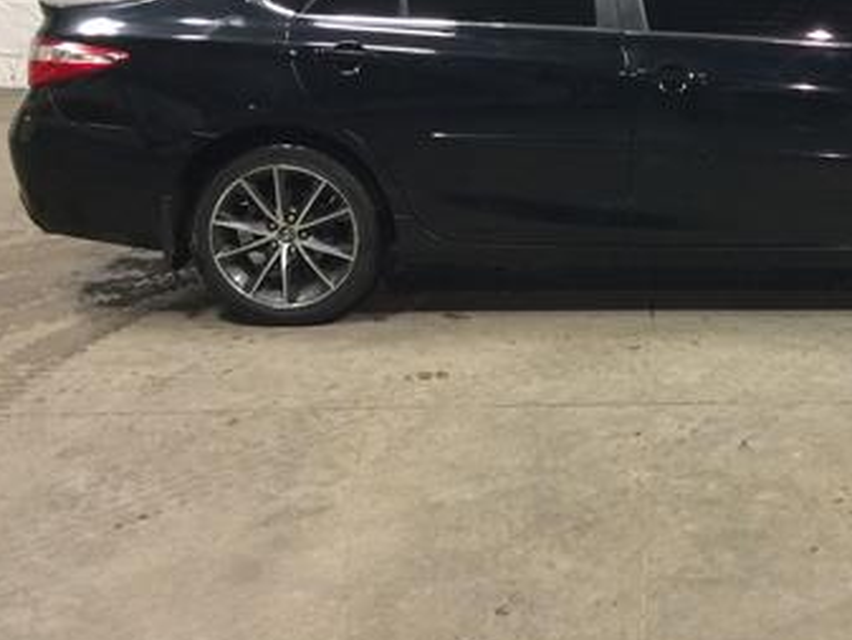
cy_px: 109
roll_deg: +2.0
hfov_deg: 33.8
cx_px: 698
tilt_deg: -11.7
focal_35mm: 55
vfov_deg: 26.0
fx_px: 1354
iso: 125
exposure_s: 1/30
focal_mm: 4.15
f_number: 2.2
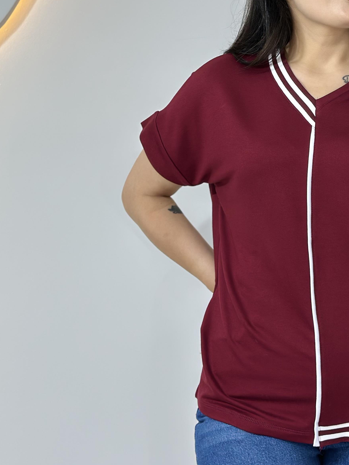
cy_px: 144
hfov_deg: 17.6
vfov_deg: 23.4
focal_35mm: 83
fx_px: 1116
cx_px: 291
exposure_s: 1/100
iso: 64
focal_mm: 6.86
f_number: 1.78
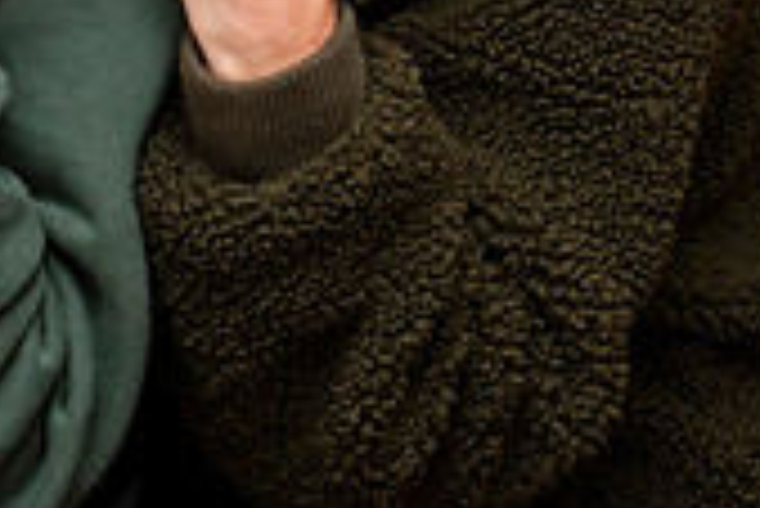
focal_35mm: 231
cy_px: -406
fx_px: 4881
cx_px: 173
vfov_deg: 5.9
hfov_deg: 8.9
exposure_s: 1/160
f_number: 3.5
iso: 500
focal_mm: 55
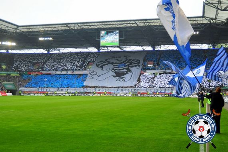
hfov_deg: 46.4
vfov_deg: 31.9
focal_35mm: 42
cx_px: 114
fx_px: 266
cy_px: 76
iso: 800
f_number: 4
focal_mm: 28
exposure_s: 1/1000
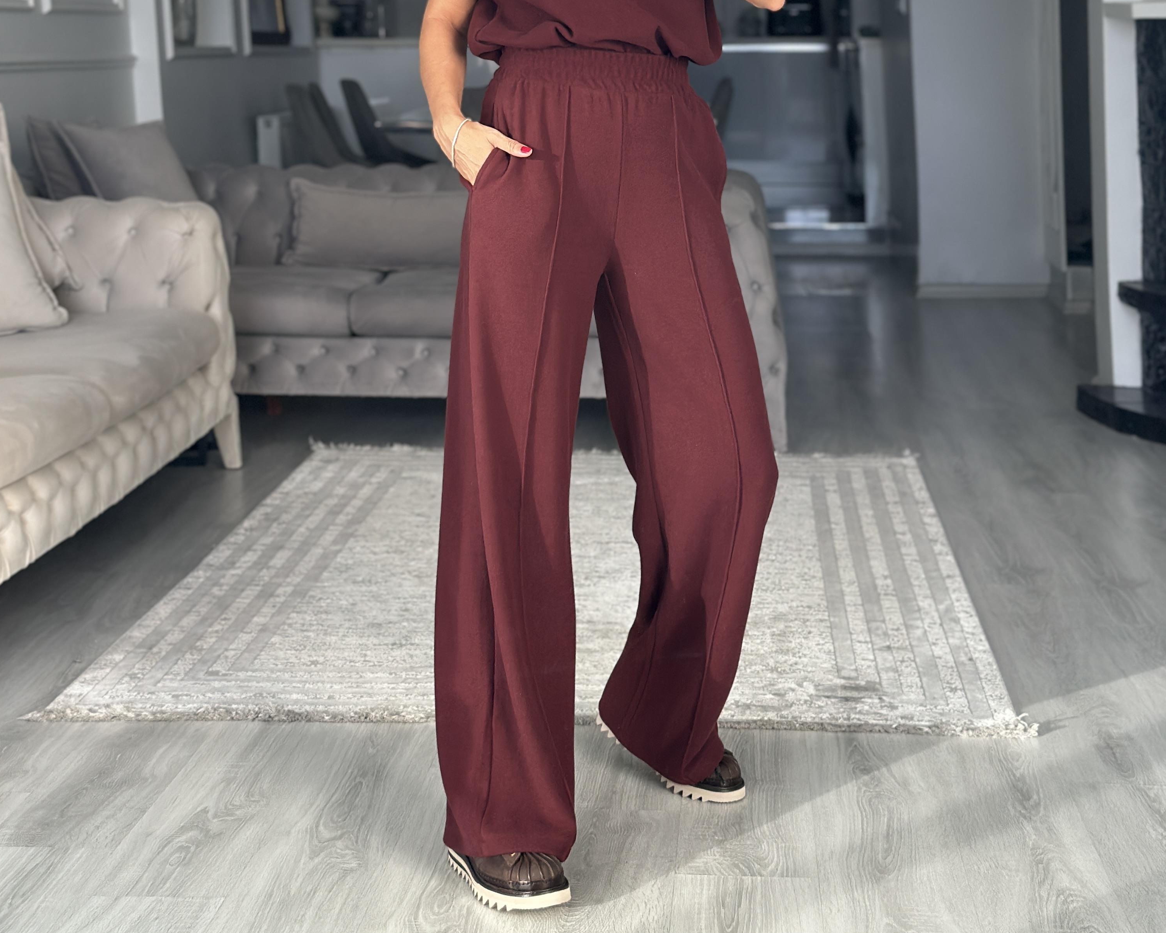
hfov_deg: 30.0
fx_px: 2174
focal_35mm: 63
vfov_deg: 23.9
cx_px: 586
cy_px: 191
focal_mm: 6.86
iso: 125
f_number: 1.78
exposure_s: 1/112
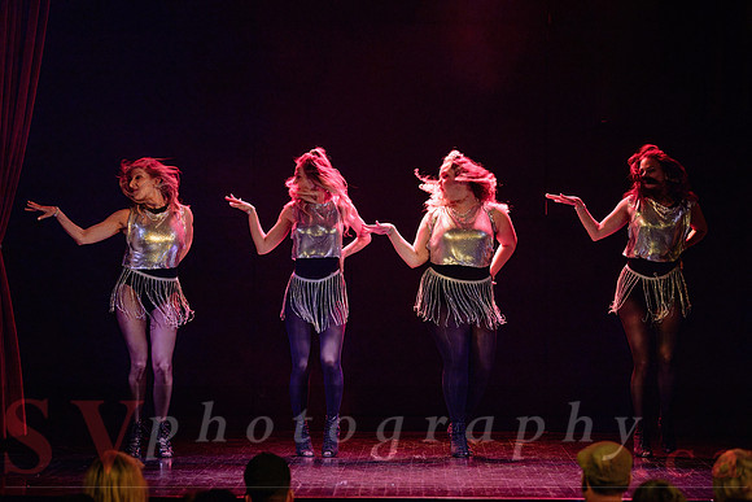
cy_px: 285
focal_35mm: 140
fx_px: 2933
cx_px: 394
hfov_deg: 14.6
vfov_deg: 9.8
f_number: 2.8
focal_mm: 120
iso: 1600
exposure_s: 1/200
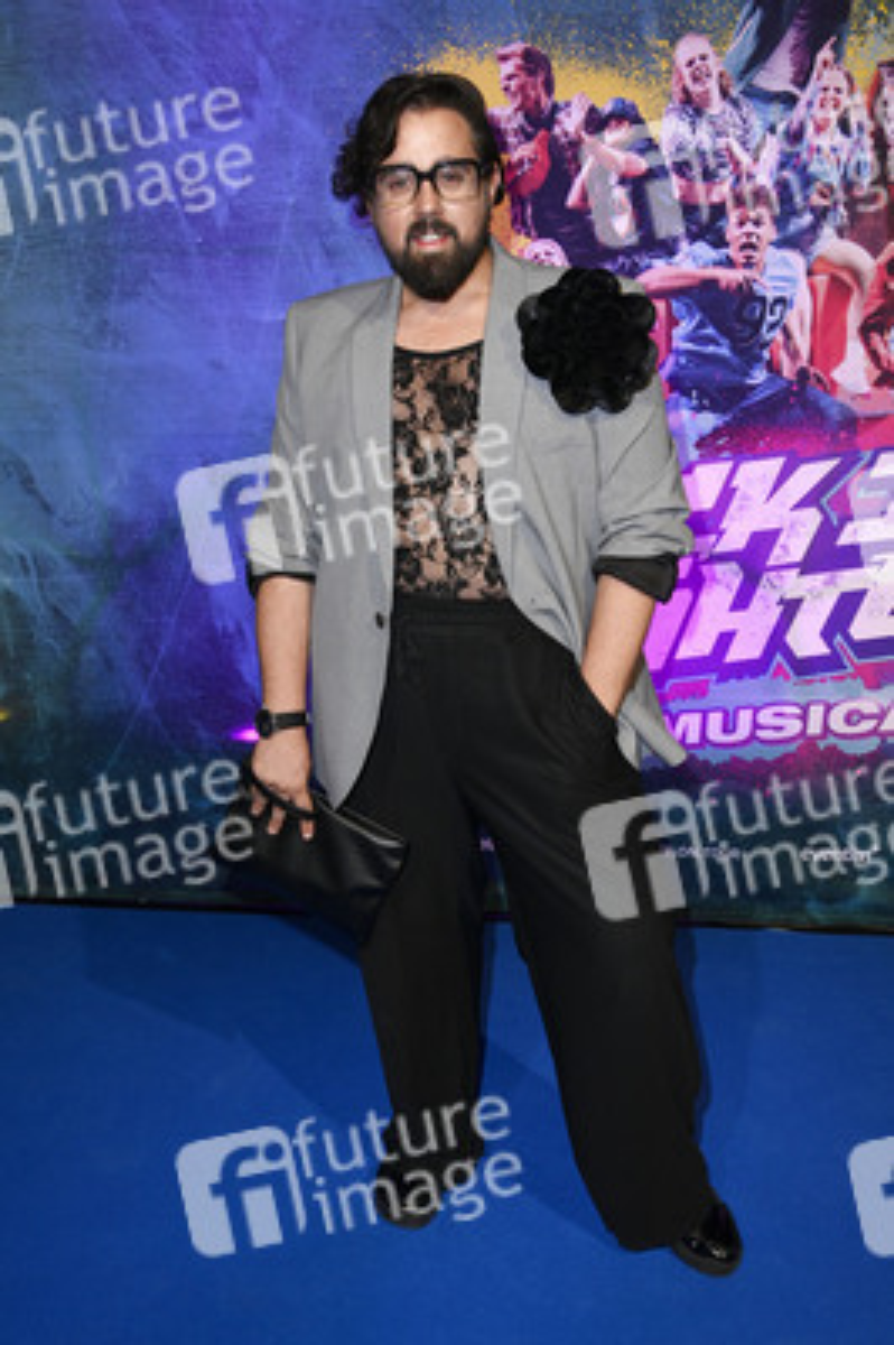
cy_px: 672
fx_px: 1194
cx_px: 447
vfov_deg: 58.8
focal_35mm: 32
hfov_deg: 41.0
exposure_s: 1/250
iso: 1250
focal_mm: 32
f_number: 5
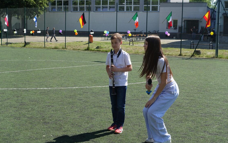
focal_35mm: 60
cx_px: 114
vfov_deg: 21.6
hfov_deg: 34.0
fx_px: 373
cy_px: 76
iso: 125
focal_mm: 21.39
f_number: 5.6
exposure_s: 1/250
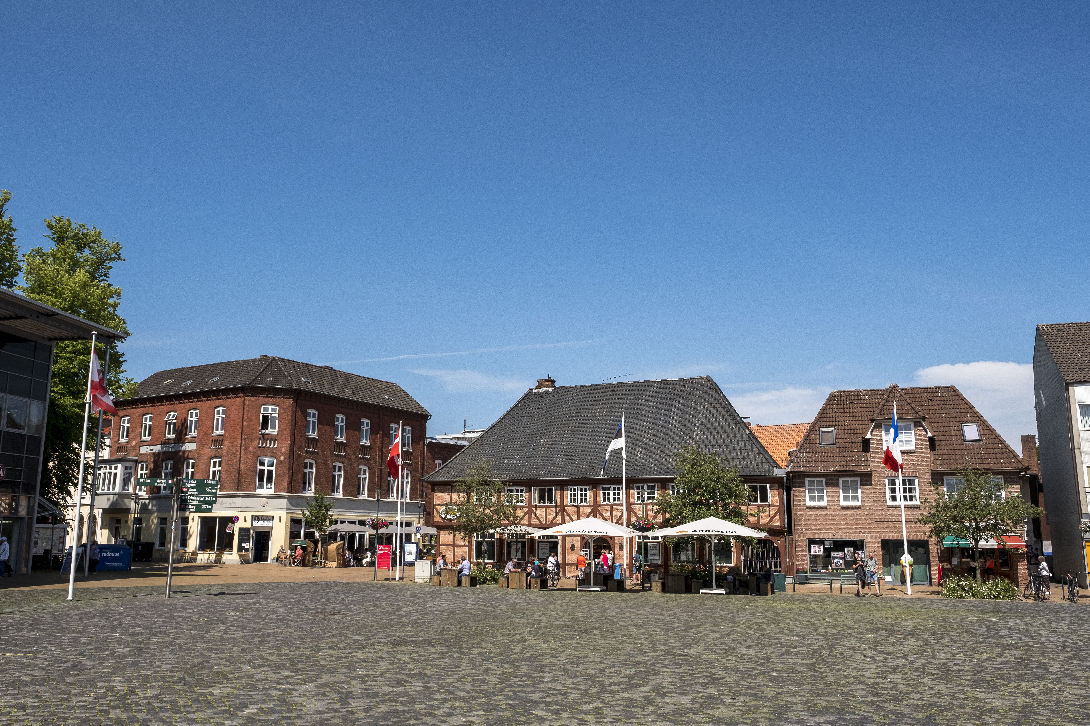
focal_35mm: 29
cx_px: 545
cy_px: 363
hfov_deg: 63.7
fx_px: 878
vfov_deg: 45.0
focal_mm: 19.4
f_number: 8
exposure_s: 1/1800
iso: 400
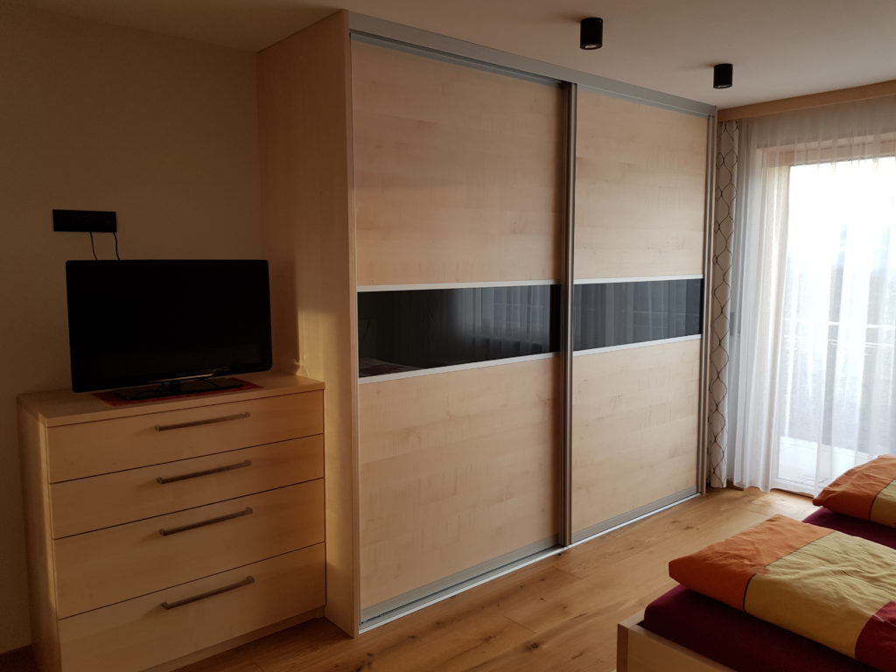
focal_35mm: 26
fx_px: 673
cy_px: 336
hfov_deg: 67.3
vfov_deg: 53.1
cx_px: 448
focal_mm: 4.2
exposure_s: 1/50
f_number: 1.7
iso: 50
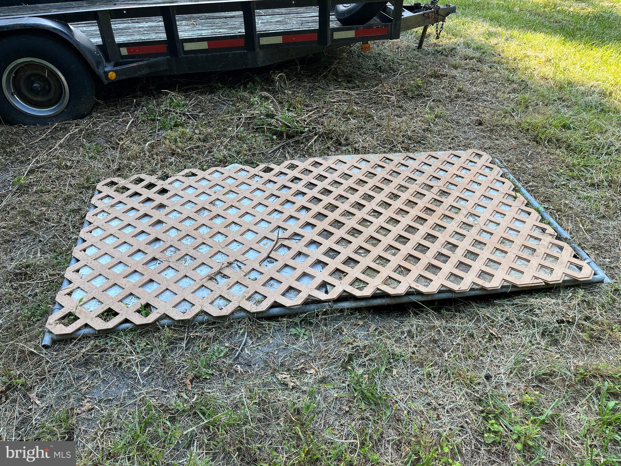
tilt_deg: -37.5
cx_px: 310
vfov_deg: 53.1
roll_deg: -2.7
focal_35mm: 26
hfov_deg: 67.3
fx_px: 466
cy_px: 233
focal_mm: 5.1
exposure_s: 1/432
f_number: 1.6
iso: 50
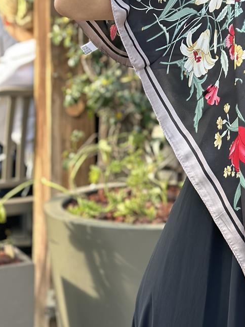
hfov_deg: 12.2
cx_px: 292
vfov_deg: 16.1
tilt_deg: +2.3
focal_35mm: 119
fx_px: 1123
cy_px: -37
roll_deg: +0.4
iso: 80
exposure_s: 1/328
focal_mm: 6.86
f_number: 1.78
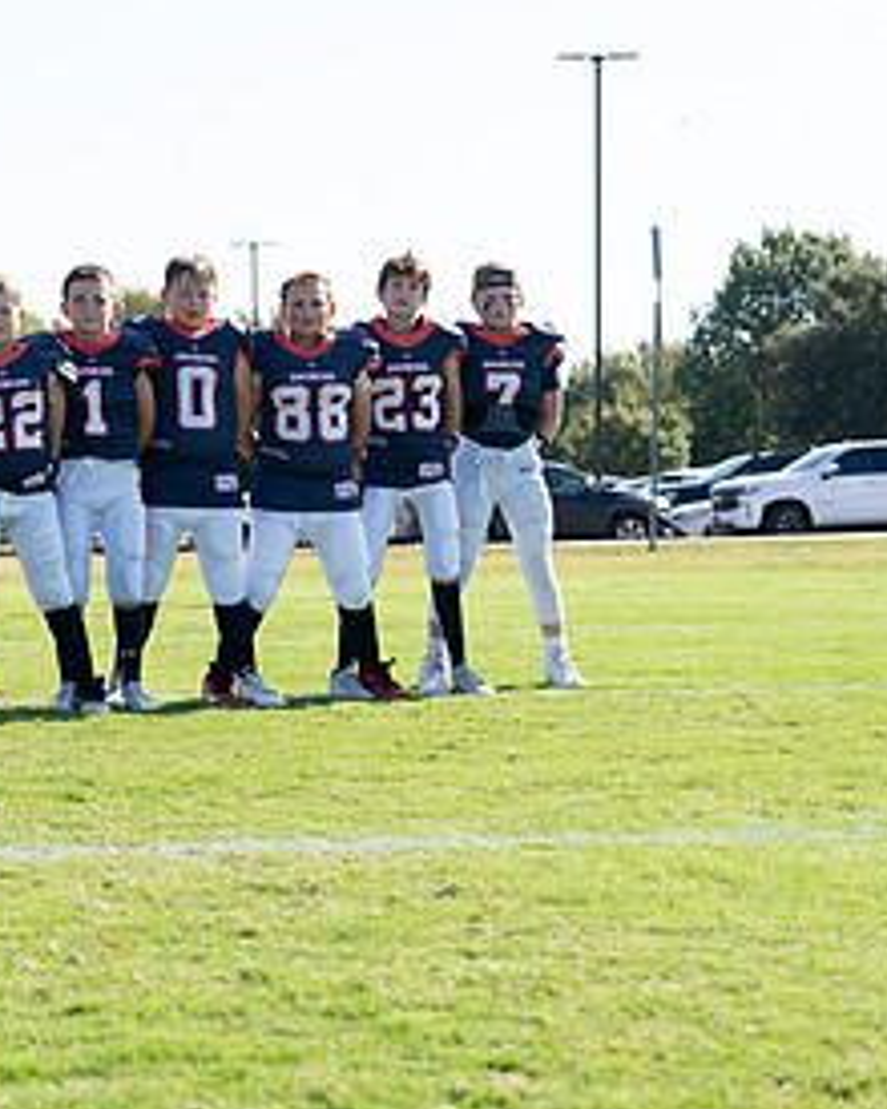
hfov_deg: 15.0
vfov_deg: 19.4
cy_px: 534
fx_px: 3249
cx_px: -181
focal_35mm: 99
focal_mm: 50
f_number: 3.5
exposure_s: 1/500
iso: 100
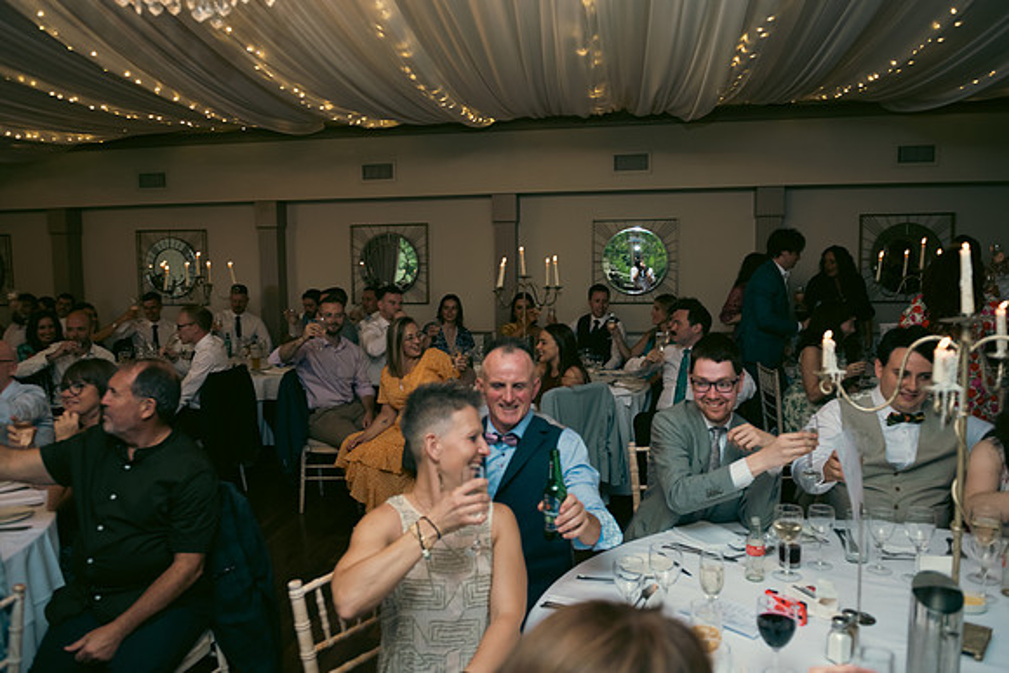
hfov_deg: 68.7
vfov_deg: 49.0
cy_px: 336
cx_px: 504
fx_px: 738
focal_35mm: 26
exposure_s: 1/160
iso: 400
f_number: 3.5
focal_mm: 24
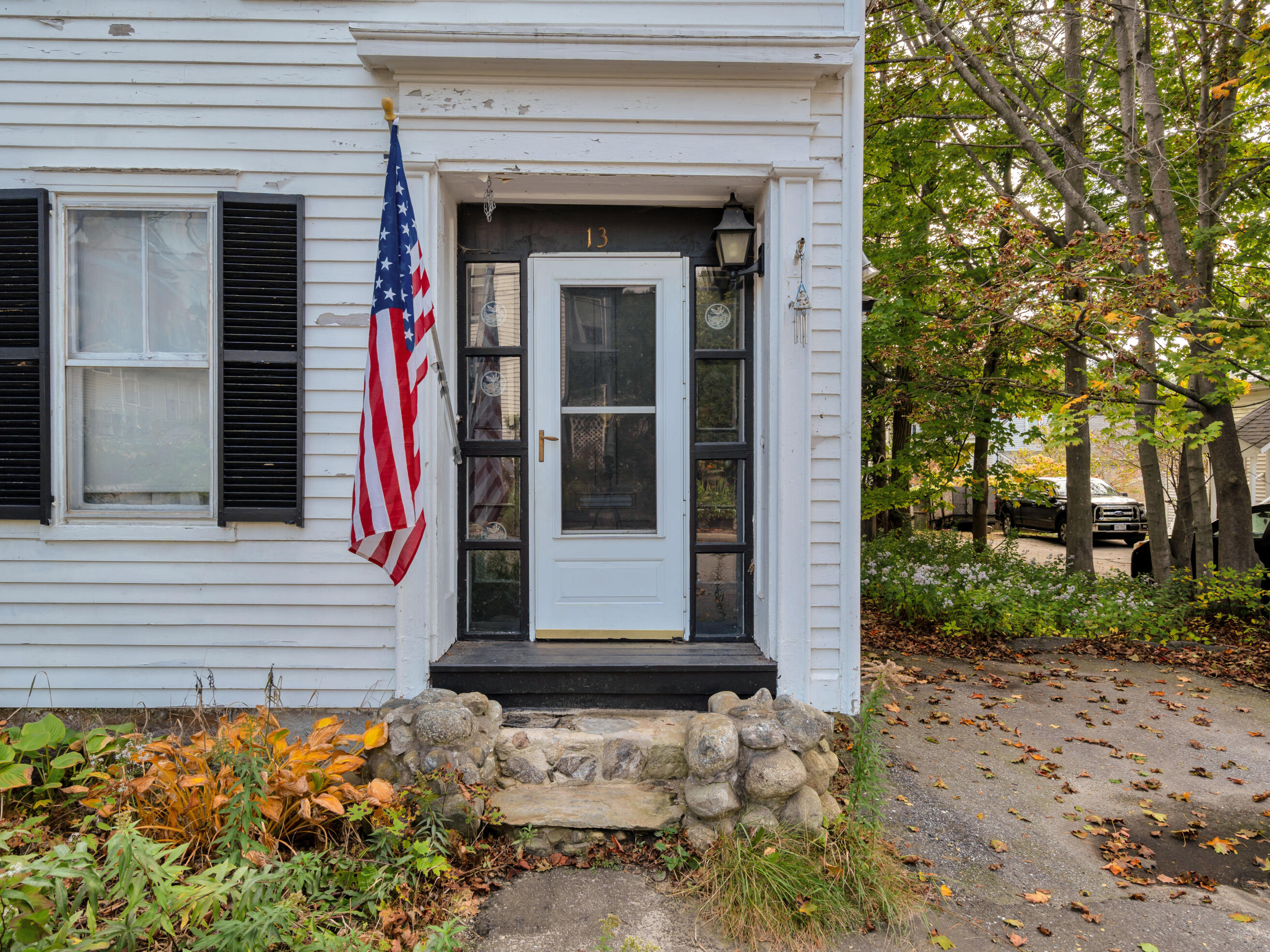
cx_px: 621
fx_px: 807
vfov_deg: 61.1
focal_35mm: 22
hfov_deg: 76.4
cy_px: 472
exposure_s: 1/50
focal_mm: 20
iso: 100
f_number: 8
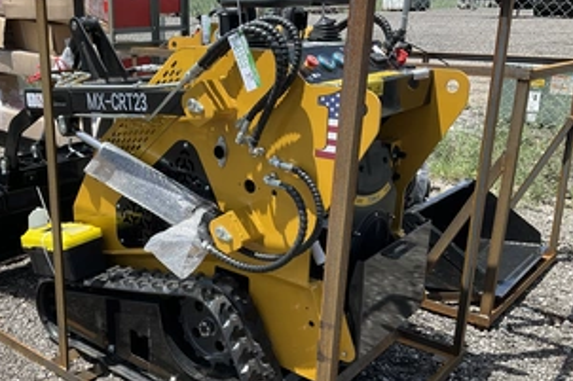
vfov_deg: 33.4
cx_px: 207
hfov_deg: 47.9
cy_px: 205
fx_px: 636
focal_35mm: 40
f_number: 1.8
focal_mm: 3
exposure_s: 1/978
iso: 25
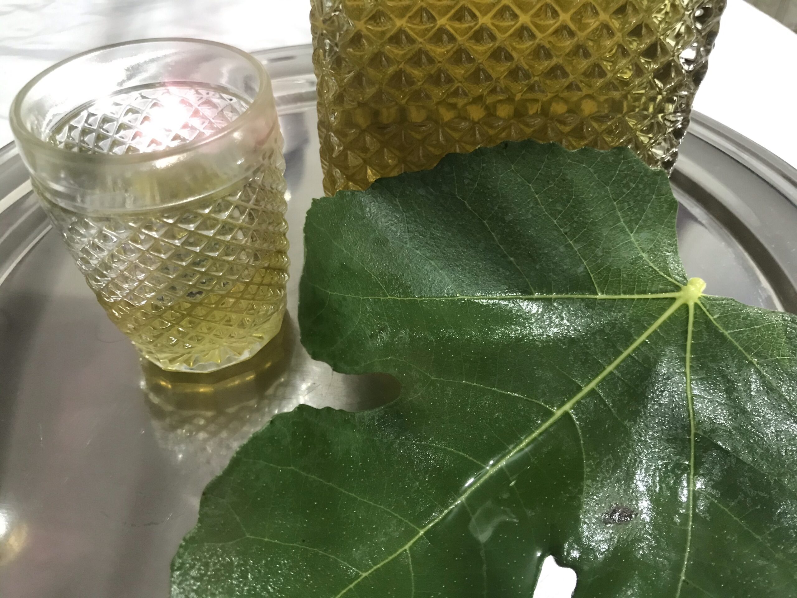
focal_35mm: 28
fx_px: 645
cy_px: 299
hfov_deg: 63.4
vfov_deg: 49.7
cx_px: 398
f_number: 1.8
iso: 100
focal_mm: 3.99
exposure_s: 1/11
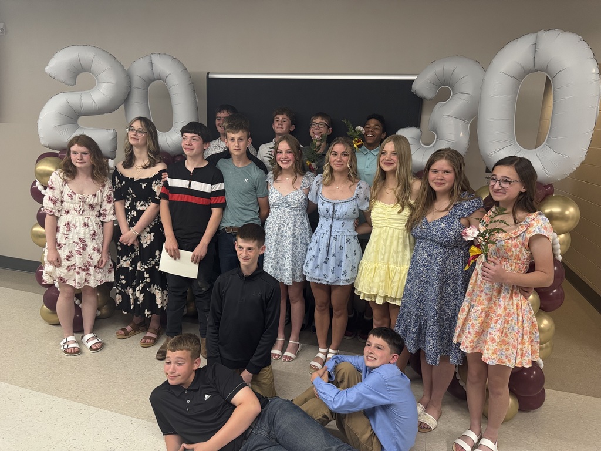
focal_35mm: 24
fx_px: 417
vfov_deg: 56.8
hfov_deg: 71.6
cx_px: 300
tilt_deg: -13.4
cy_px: 226
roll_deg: -1.4
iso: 250
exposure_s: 1/60
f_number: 1.78
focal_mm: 6.76
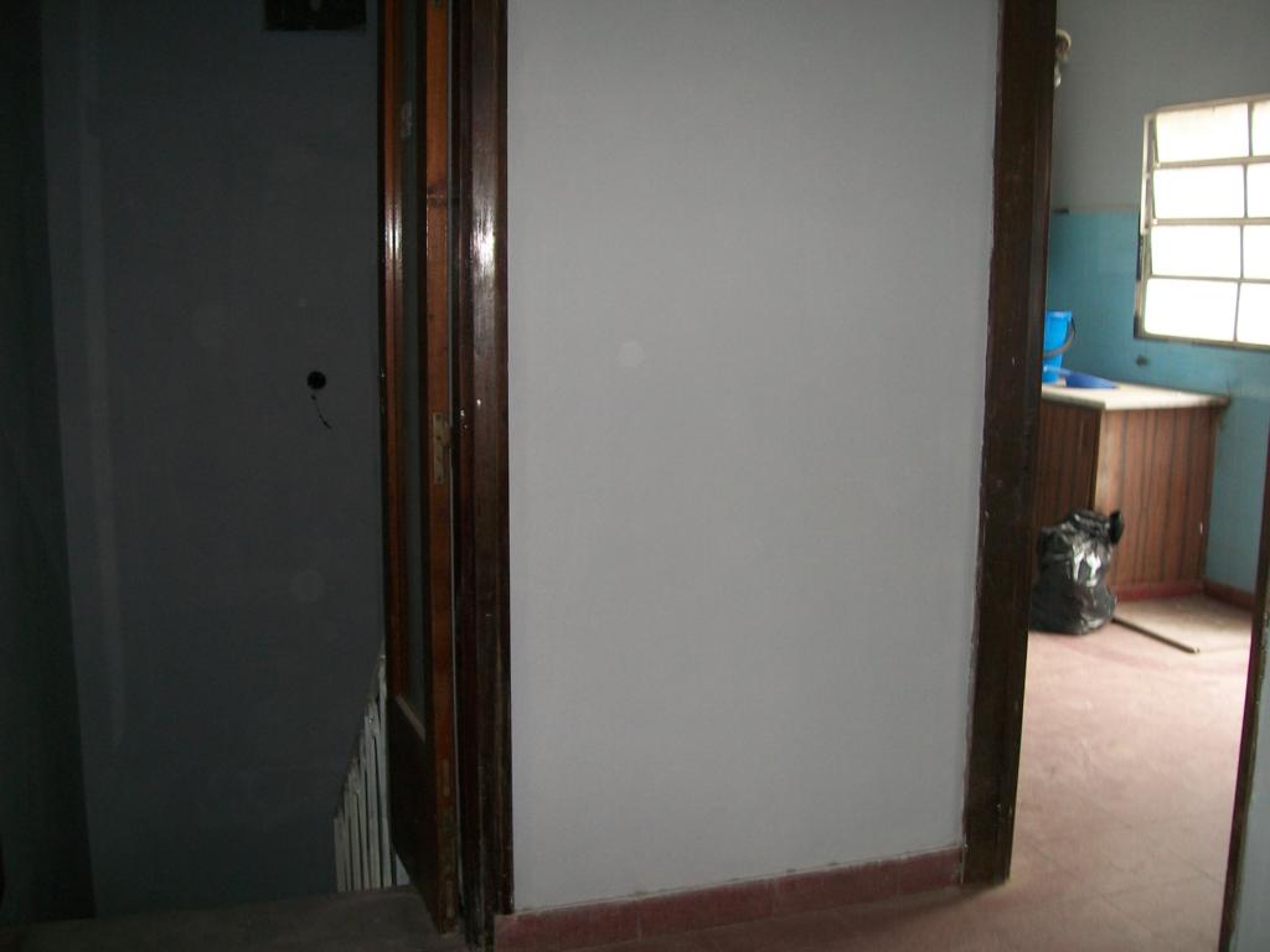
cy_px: 476
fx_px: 1321
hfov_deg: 51.4
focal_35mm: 36
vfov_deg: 39.7
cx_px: 635
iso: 80
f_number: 2.7
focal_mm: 6
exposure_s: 1/30
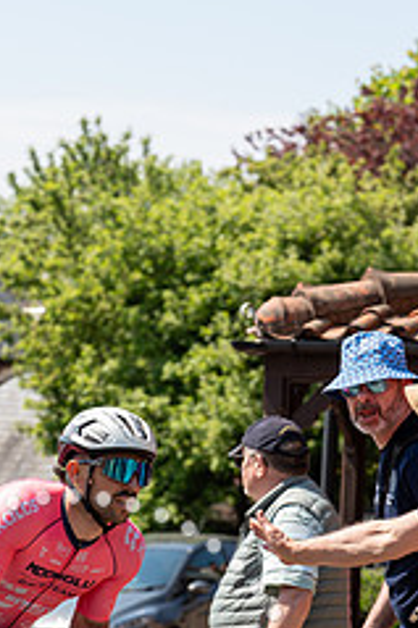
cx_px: 118
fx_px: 2790
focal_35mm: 160
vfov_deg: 12.8
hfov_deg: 8.6
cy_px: 512
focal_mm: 85
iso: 160
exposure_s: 1/800
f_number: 4.5
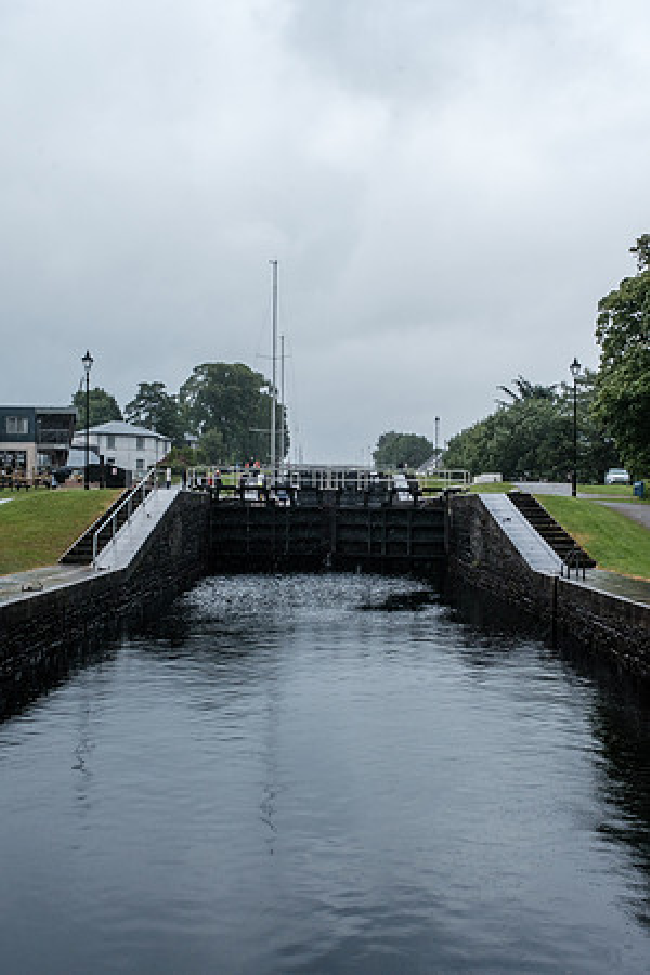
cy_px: 488
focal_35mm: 35
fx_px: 948
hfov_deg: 37.9
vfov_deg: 54.4
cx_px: 325
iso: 1600
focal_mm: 23.4
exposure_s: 1/400
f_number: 20
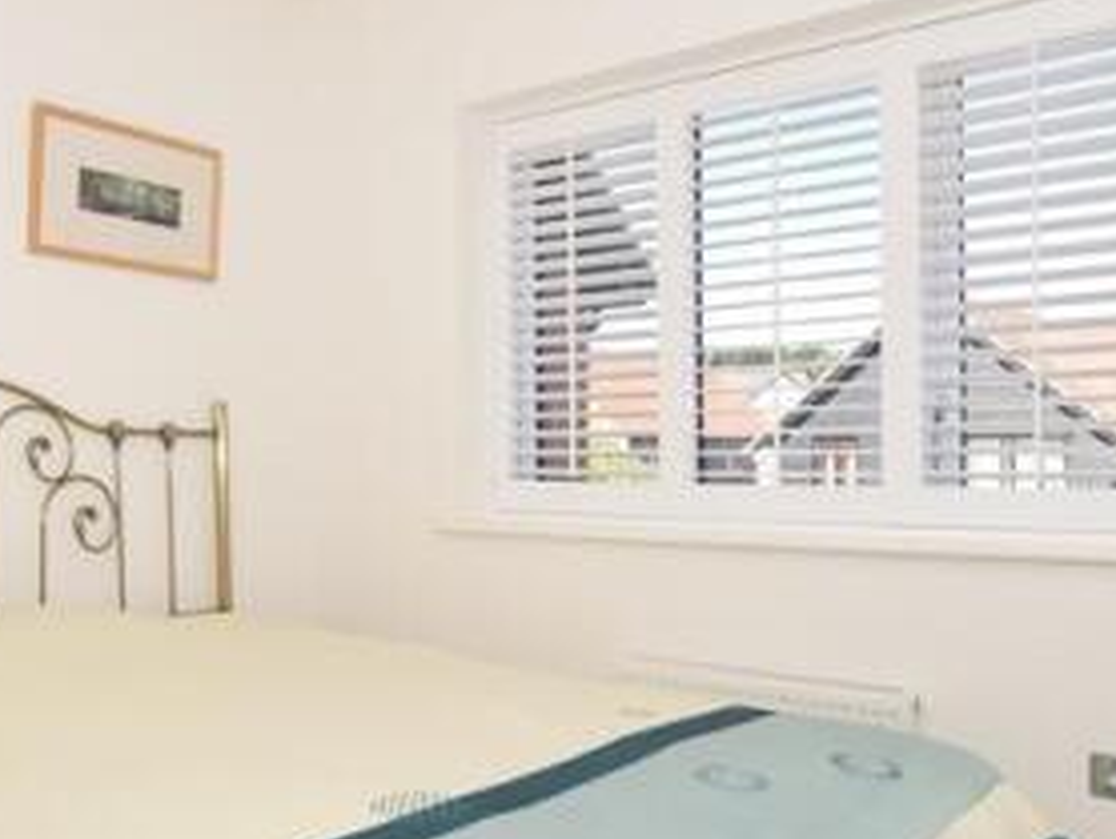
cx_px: 422
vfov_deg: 41.8
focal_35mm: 34
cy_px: 448
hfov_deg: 53.4
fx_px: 1097
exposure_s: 1/160
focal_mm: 10
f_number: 6.3
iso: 200
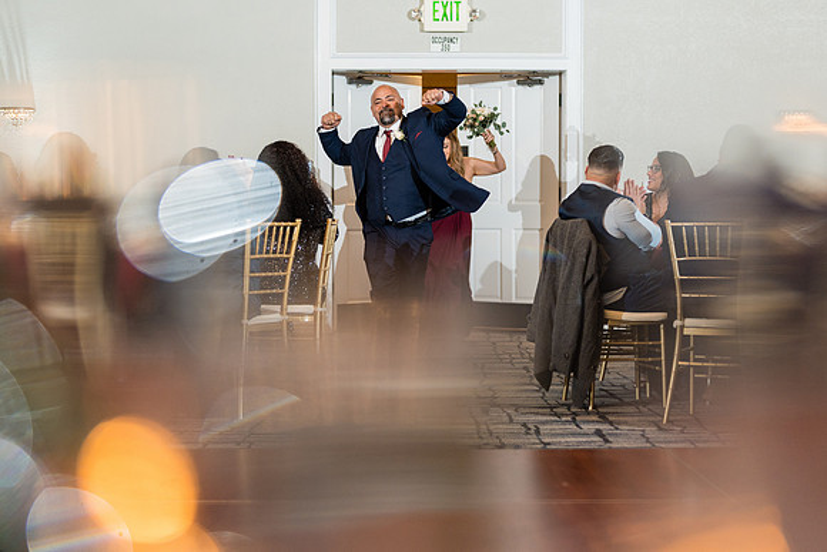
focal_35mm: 75
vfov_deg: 18.2
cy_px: 276
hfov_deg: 27.0
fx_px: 1723
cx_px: 414
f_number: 1.2
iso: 500
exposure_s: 1/250
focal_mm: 50
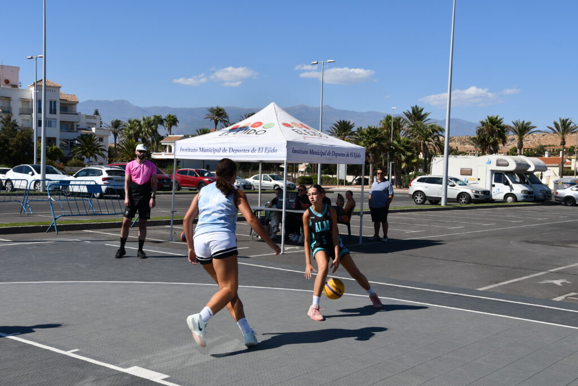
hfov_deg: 46.4
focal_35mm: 42
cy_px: 193
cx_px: 289
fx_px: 674
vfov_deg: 31.9
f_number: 10
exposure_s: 1/400
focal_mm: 28
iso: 100
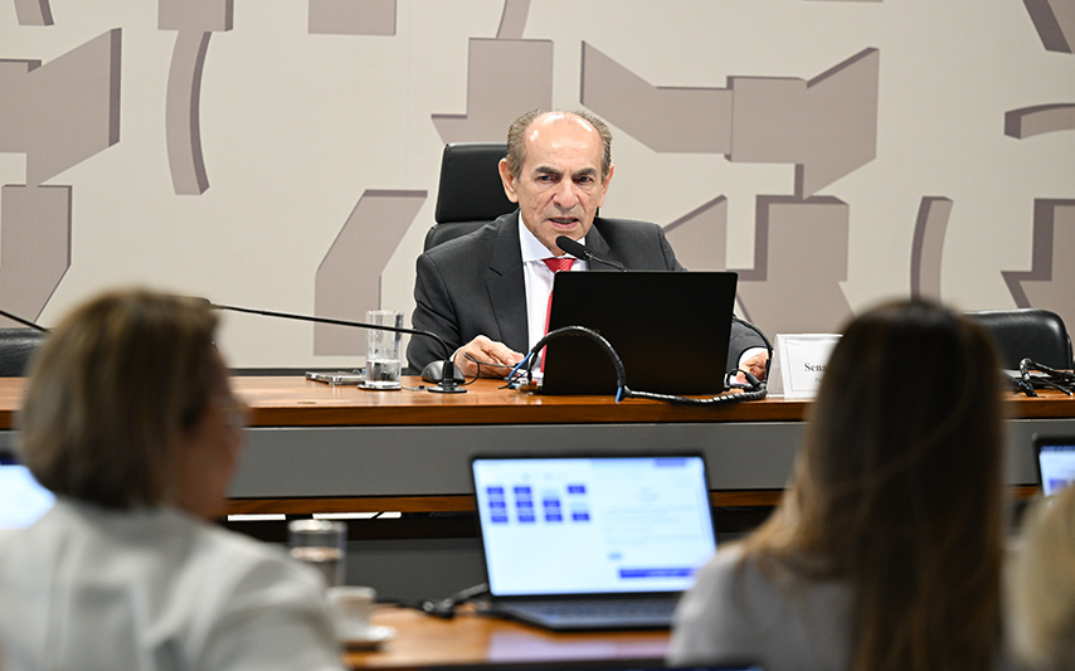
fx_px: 3602
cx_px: 535
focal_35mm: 123
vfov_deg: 10.6
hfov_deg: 17.0
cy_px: 340
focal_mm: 120
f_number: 2.8
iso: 1000
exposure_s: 1/125
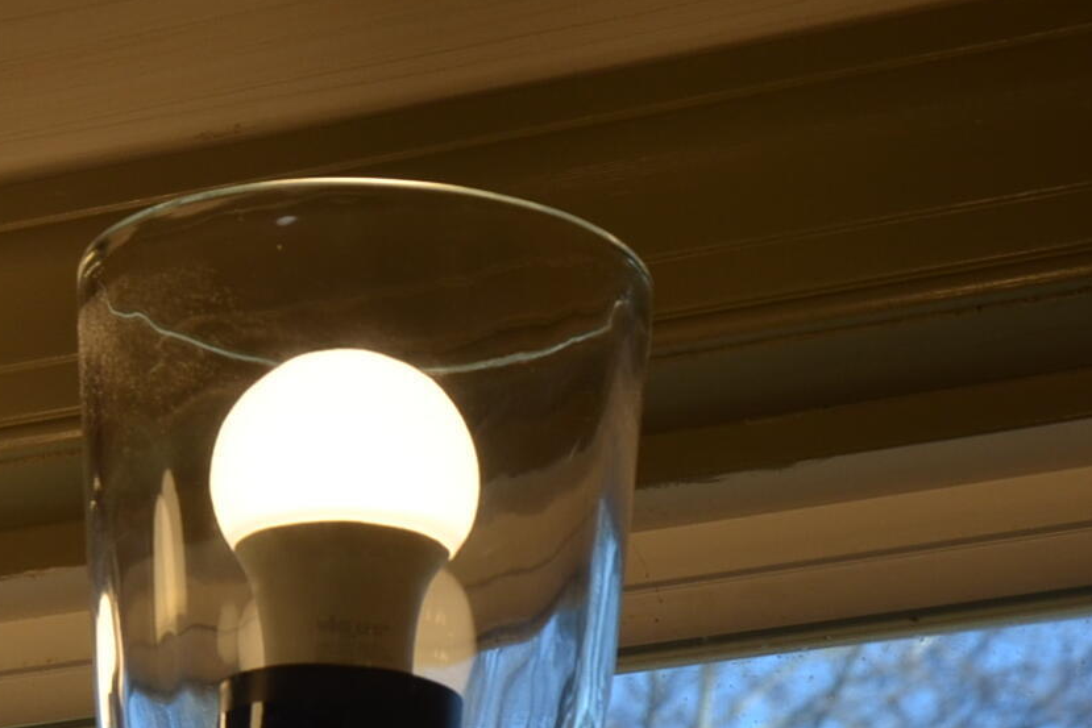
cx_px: 3
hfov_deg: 12.0
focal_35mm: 169
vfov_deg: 8.1
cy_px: 394
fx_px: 5127
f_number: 8
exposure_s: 1/250
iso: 200
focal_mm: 38
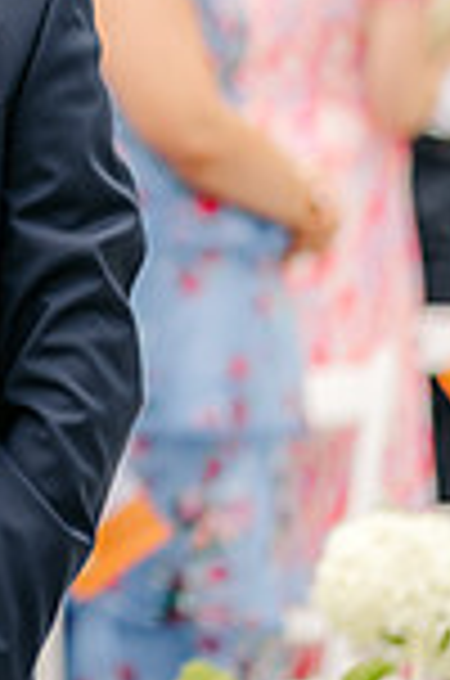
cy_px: 50
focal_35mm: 254
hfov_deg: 5.3
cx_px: -166
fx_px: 4784
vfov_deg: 8.1
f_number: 2
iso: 100
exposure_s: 1/1250
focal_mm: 85
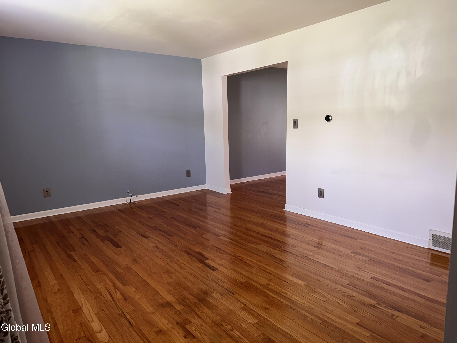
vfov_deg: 56.8
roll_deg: +1.5
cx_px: 228
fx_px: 317
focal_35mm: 24
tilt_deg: -8.6
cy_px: 172
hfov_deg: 71.6
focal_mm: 6.86
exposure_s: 1/76
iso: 250
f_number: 1.78
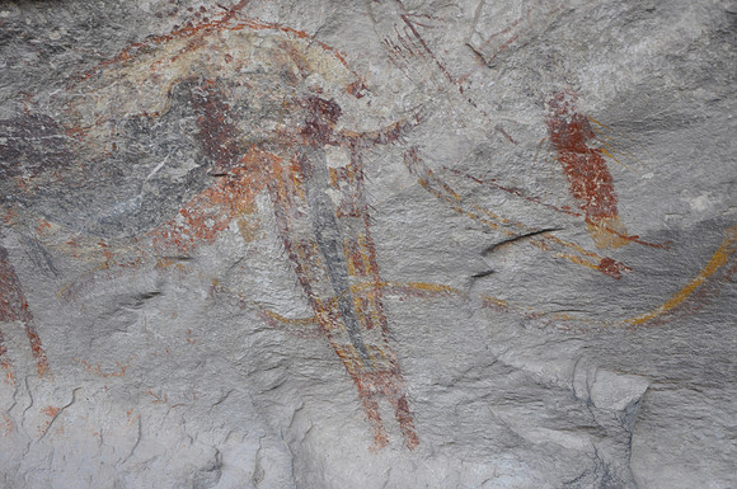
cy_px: 244
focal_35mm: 60
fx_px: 1227
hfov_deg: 33.4
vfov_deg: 22.6
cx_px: 368
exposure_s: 1/30
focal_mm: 40
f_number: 5.6
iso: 320
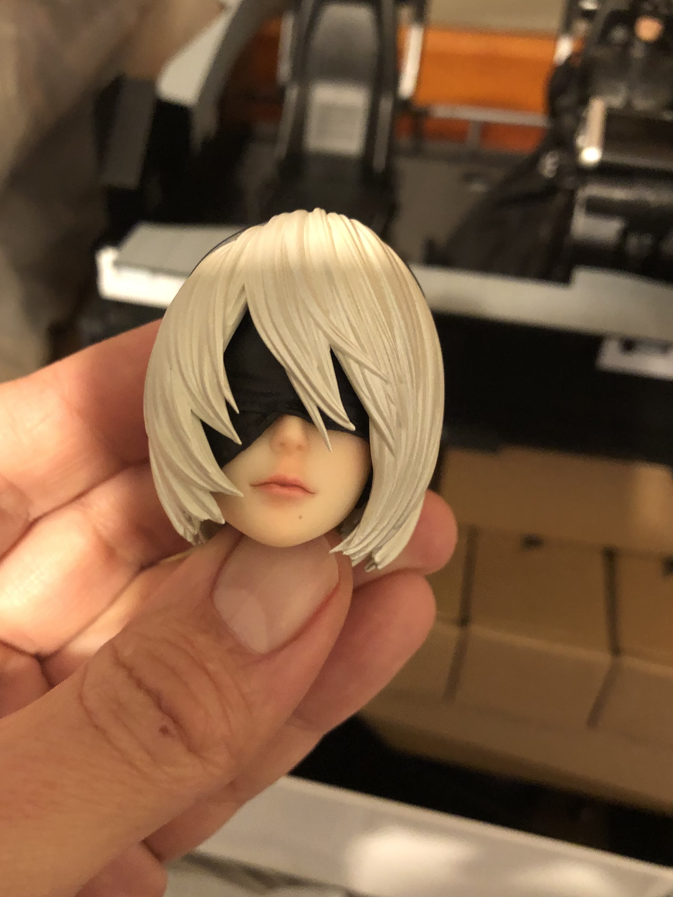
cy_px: 479
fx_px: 881
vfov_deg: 53.9
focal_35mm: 34
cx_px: 276
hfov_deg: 41.6
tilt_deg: -47.9
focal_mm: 3.99
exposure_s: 1/4
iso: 100
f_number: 1.8
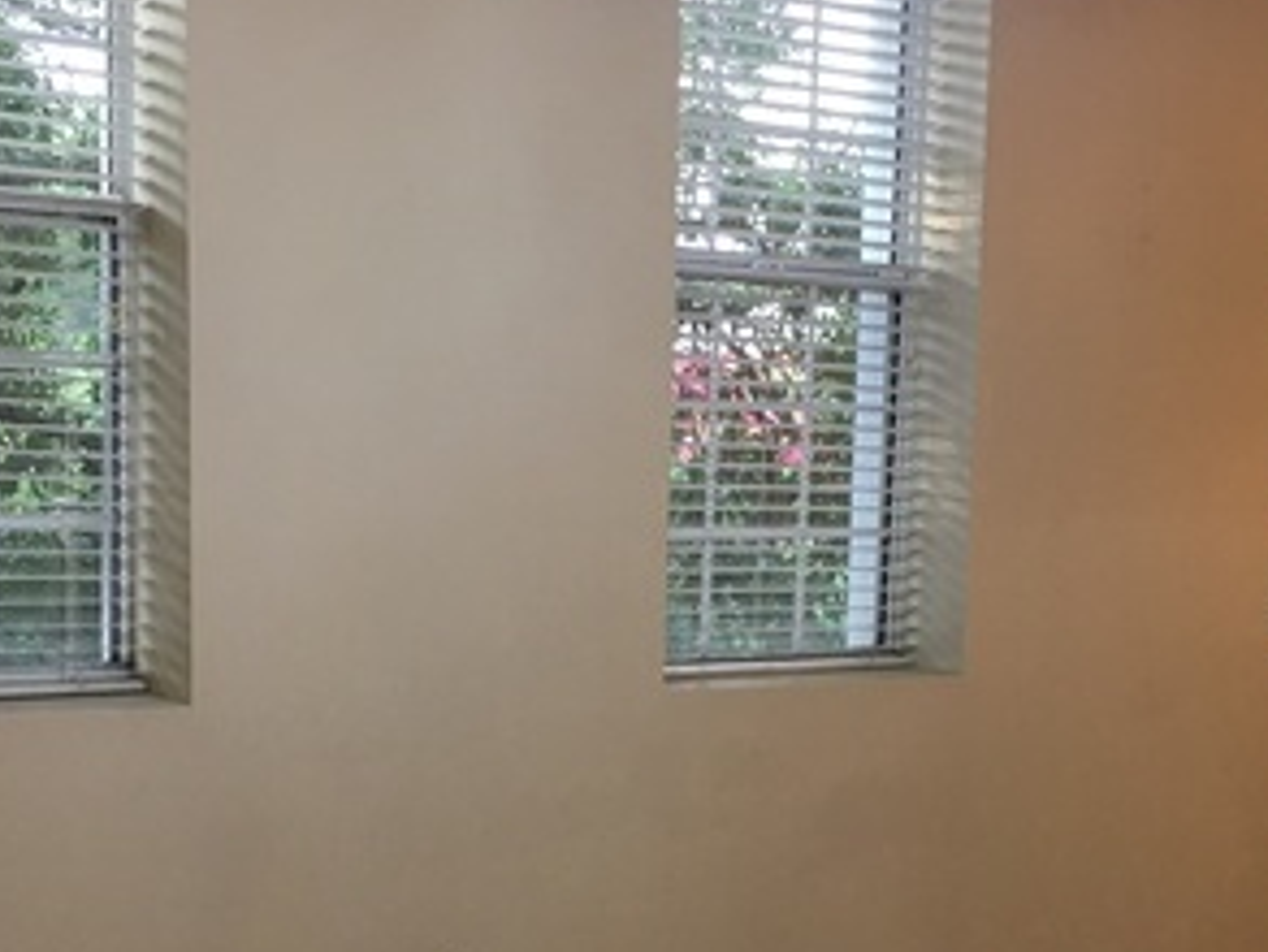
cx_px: 768
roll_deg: -2.5
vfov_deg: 22.0
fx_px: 2419
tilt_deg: -7.4
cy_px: 740
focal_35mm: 66
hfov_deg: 29.3
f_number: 2.2
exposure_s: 1/15
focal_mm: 4.15
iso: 40
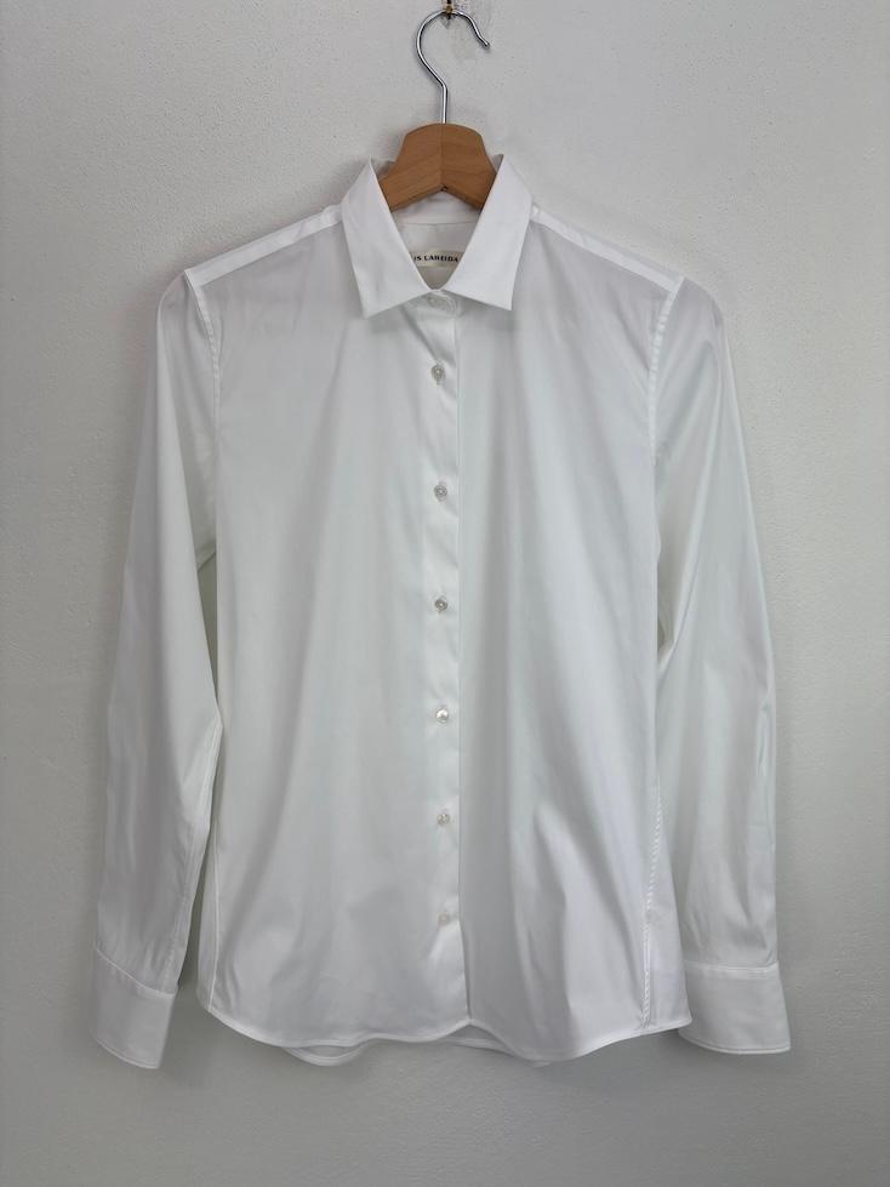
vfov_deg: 67.3
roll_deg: -0.3
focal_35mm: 26
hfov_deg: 53.1
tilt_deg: -7.2
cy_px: 594
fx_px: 891
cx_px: 445
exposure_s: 1/268
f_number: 1.6
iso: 40
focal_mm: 5.96
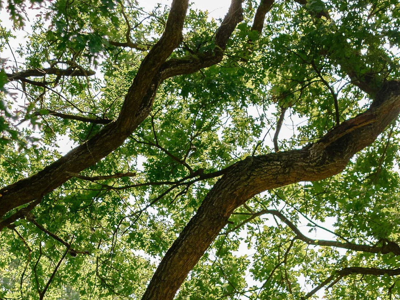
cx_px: 467
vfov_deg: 8.2
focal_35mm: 169
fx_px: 1952
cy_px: 687
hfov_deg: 11.5
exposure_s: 1/800
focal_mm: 50
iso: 200
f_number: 2.8
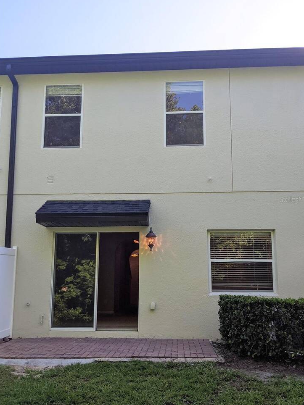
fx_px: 328
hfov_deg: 49.7
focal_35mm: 28
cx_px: 155
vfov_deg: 63.4
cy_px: 199
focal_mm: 4.44
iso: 48
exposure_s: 1/1117
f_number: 1.8
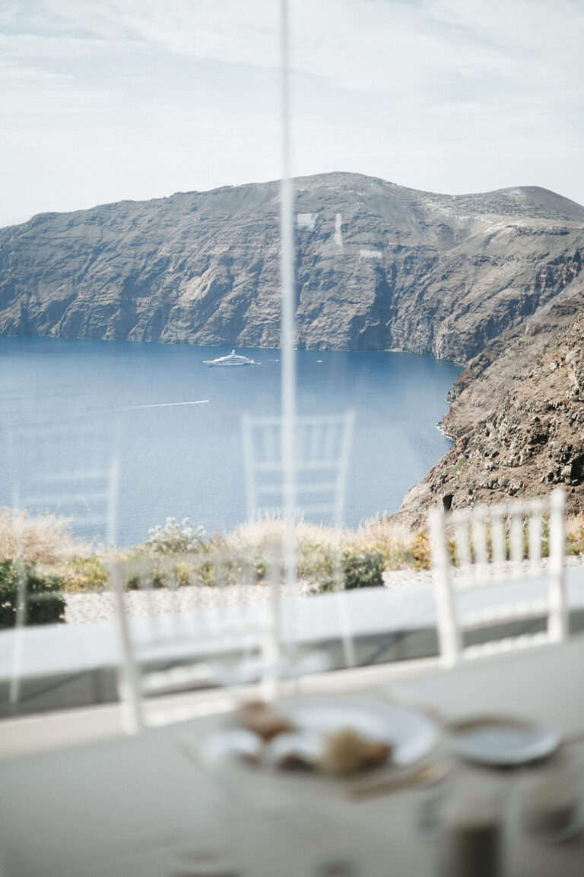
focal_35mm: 50
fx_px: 1218
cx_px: 292
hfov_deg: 27.0
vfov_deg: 39.6
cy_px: 438
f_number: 1.4
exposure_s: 1/3200
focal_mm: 50
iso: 100
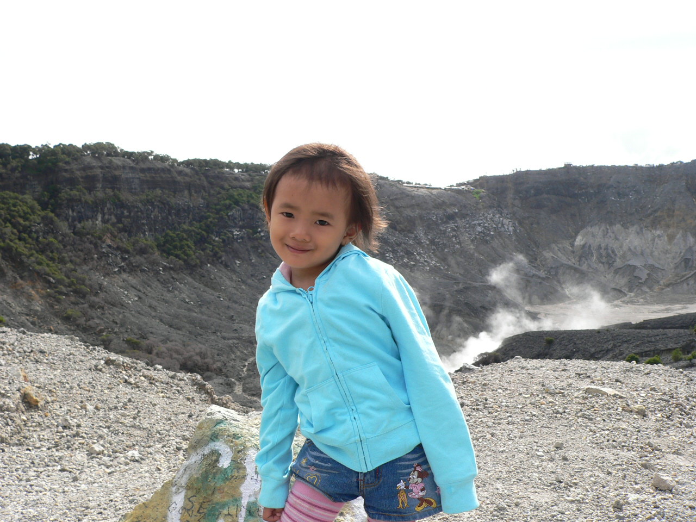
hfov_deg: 51.4
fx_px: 724
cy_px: 261
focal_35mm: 36
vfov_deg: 39.7
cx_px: 348
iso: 80
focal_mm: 6
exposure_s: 1/320
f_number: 4.6
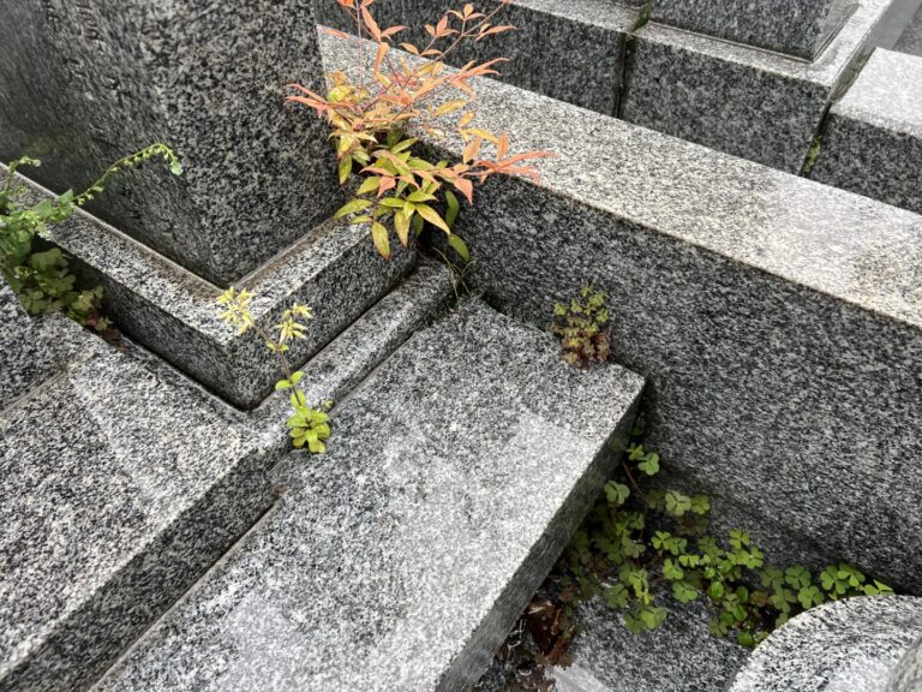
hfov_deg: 67.3
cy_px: 346
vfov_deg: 53.1
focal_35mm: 26
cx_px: 461
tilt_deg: -45.9
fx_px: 693
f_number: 1.5
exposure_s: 1/112
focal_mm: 5.7
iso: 125
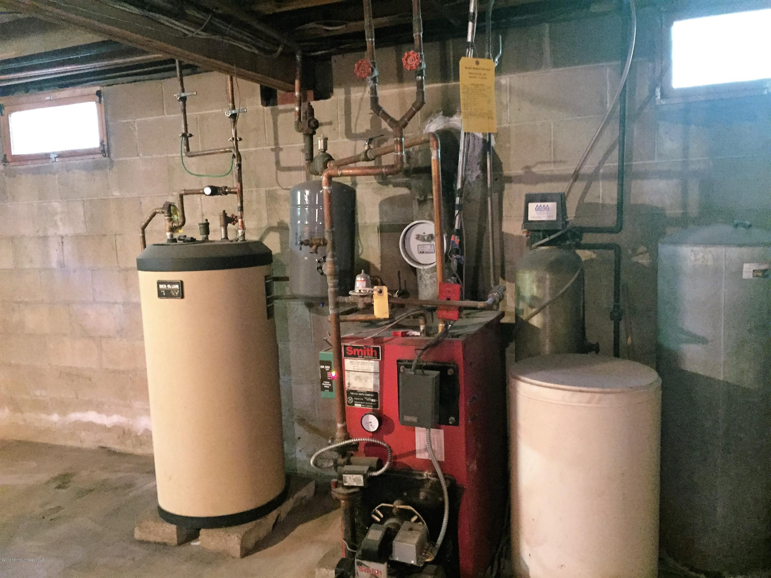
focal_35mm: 29
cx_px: 386
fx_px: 646
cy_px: 289
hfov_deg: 61.7
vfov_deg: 48.2
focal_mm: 4.15
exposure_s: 1/15
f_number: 2.2
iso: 1000
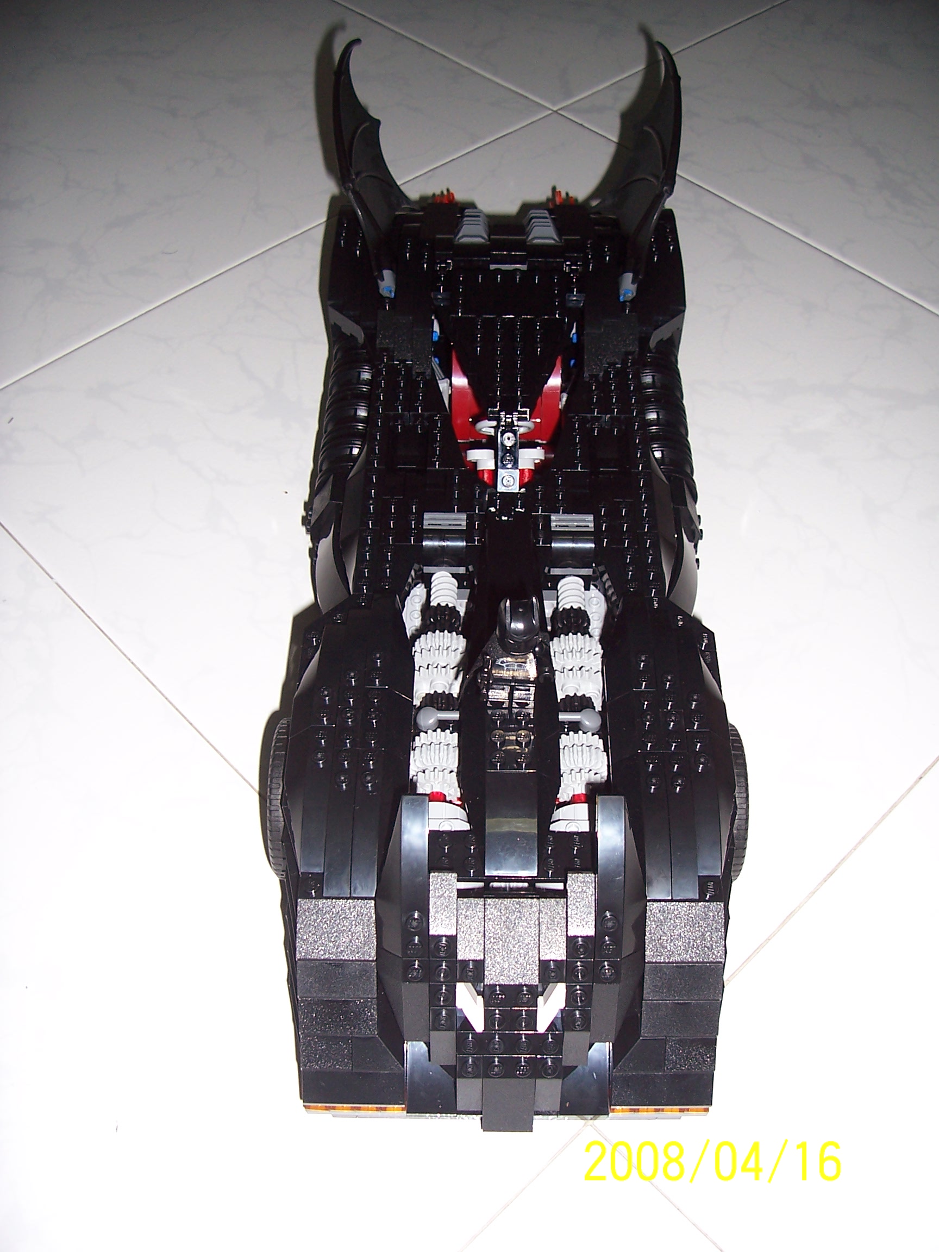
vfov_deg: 54.0
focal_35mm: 34
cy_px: 626
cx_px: 470
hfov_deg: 41.8
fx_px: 1230
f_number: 2.7
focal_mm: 5.6
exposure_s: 1/60
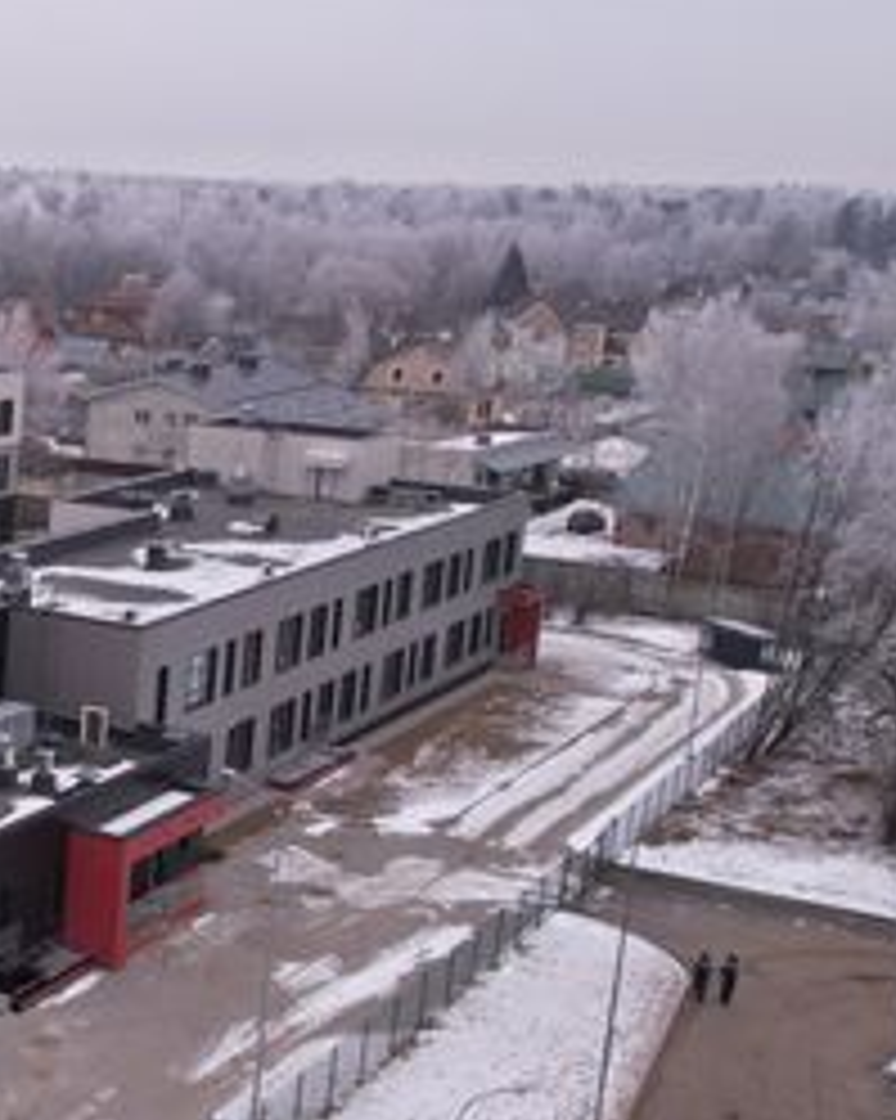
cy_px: 661
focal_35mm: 58
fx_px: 1924
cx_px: -389
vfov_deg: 32.4
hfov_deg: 22.3
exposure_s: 1/180
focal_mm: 8.38
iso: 110
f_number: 2.8
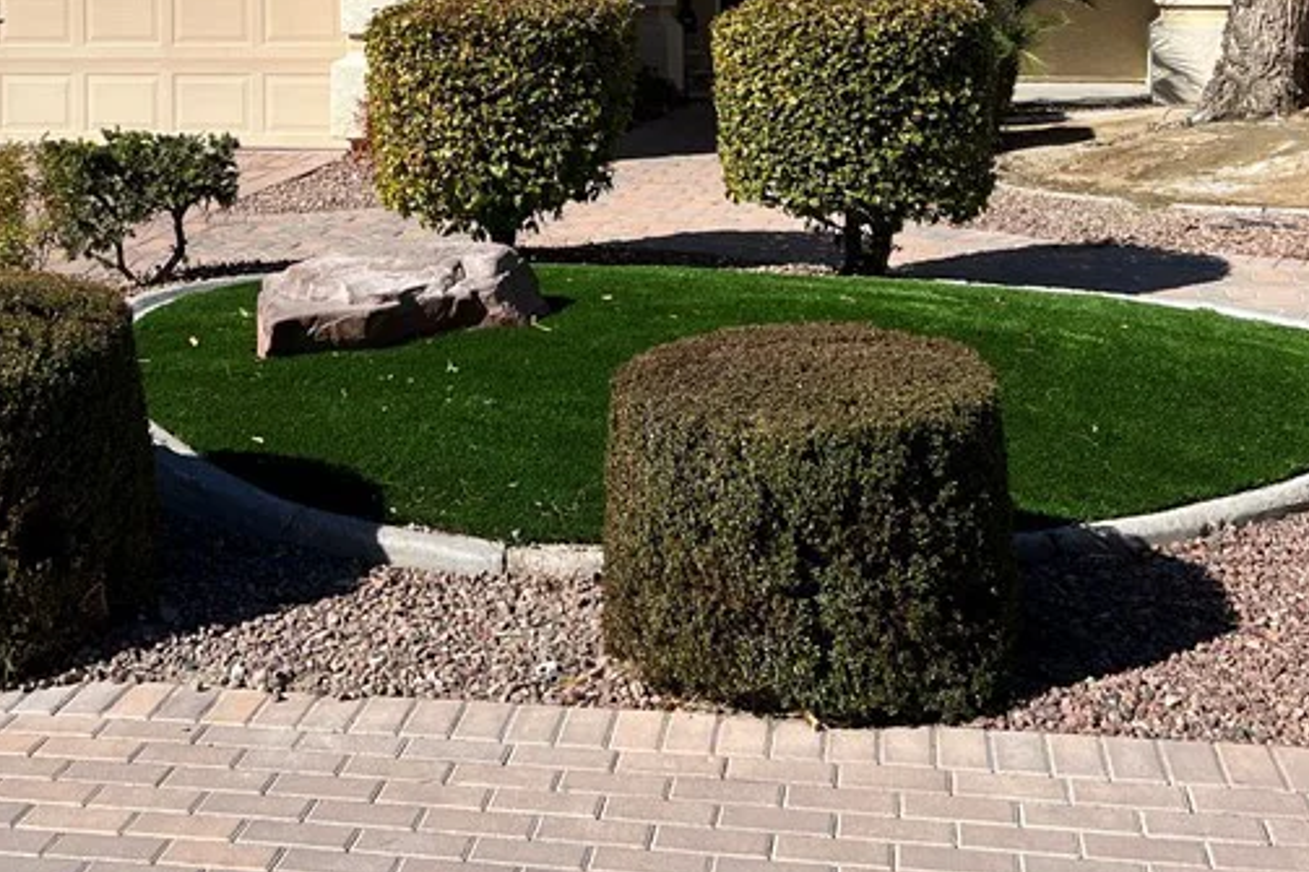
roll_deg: -2.0
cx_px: 466
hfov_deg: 36.0
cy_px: -48
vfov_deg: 23.3
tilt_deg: -1.4
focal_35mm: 55
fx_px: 1999
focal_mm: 5.7
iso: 50
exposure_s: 1/6211
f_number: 1.5
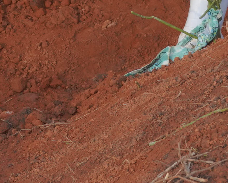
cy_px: -331
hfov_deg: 8.5
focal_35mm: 226
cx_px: 41
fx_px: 1525
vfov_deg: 6.4
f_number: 6.3
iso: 500
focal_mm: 35
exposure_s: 1/400
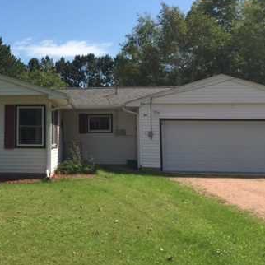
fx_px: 442
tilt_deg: +4.5
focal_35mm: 51
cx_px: 21
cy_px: 99
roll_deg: -1.7
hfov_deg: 31.6
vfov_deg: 33.2
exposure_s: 1/2326
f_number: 2.2
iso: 32
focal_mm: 4.15
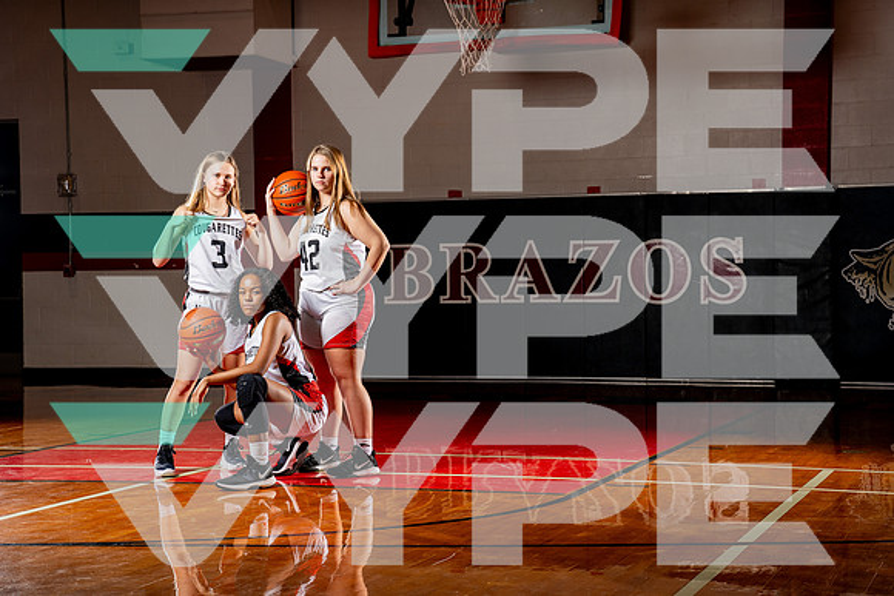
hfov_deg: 28.8
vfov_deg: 19.5
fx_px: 1739
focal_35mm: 70
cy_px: 298
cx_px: 447
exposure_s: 1/250
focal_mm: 70
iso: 100
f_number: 8
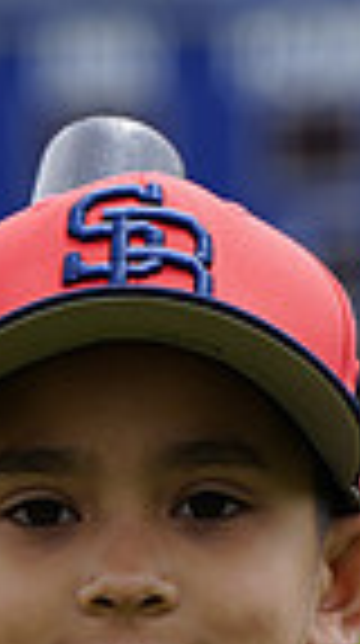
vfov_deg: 2.5
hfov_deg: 1.4
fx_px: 14485
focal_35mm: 850
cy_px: 869
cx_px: 259
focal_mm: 200
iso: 100
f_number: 6.3
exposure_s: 1/250
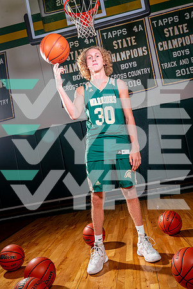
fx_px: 273
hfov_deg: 39.0
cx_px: 96
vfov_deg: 55.7
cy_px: 144
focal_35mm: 34
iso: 200
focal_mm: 34
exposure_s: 1/60
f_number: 8
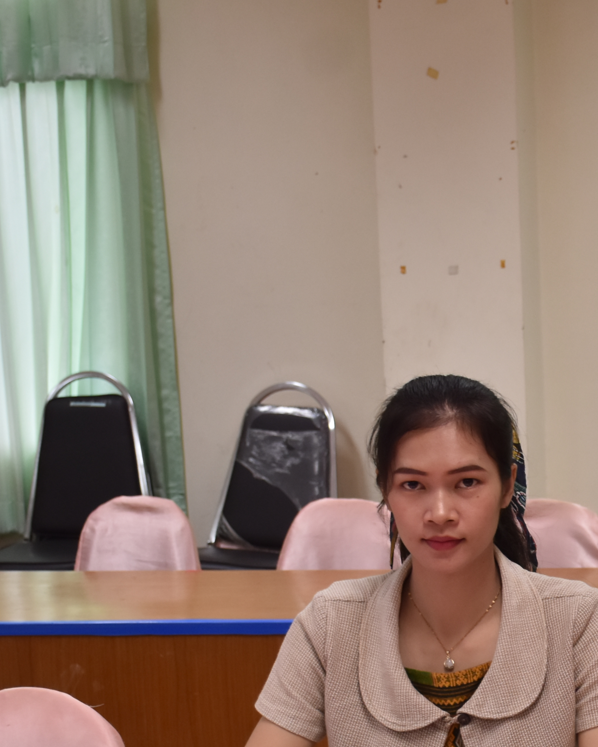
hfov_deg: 15.0
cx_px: 723
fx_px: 2190
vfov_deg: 19.2
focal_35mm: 99
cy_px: 570
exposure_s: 1/80
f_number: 4.5
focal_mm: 30
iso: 400
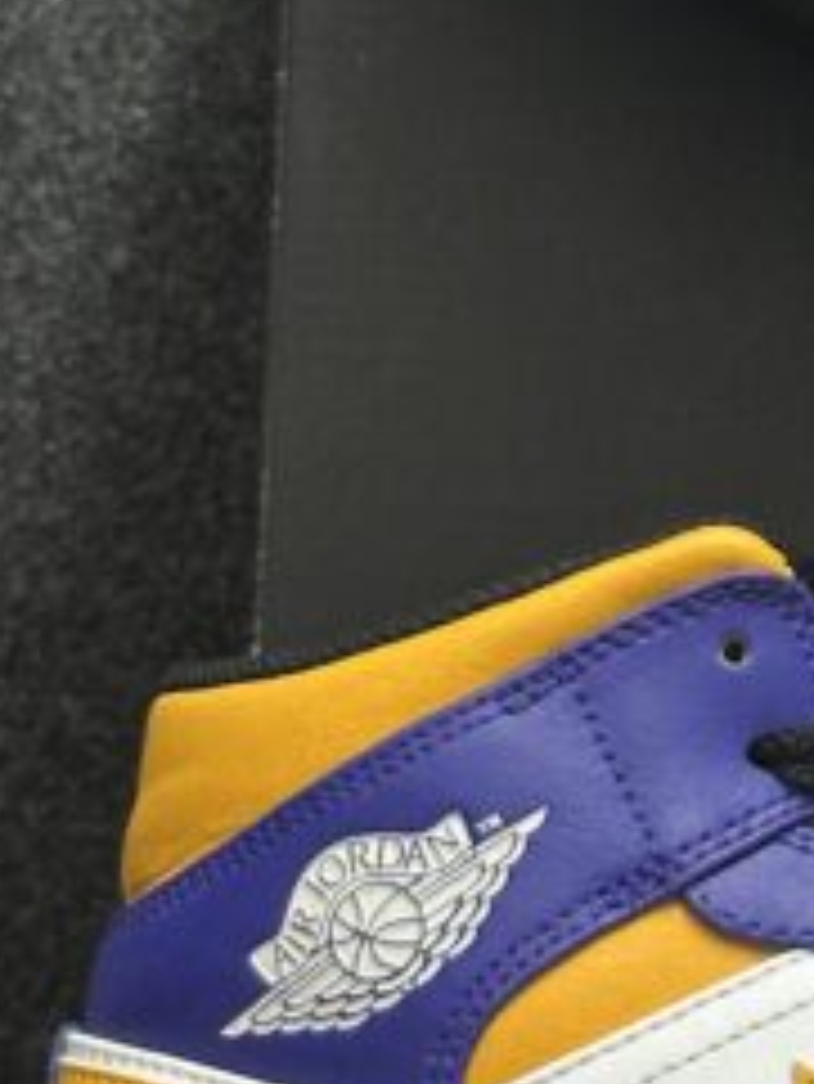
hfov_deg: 9.2
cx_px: 1102
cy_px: 322
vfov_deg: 12.4
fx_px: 4981
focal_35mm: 159
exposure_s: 1/40
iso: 250
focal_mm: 6.86
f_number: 1.78
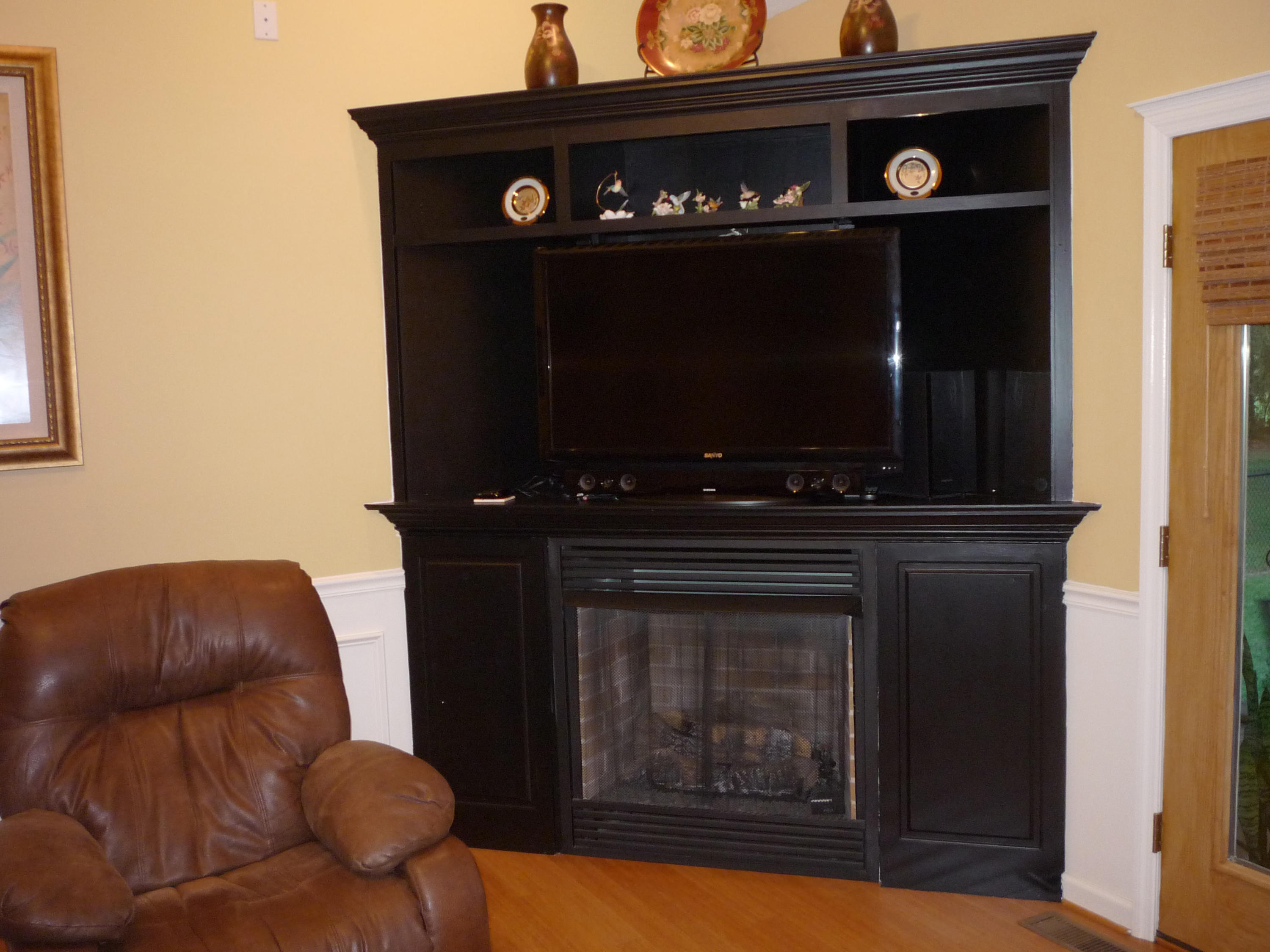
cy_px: 476
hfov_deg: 56.8
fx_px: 1174
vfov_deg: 44.2
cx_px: 635
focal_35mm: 32
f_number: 3.3
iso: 250
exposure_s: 1/8
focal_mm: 5.2
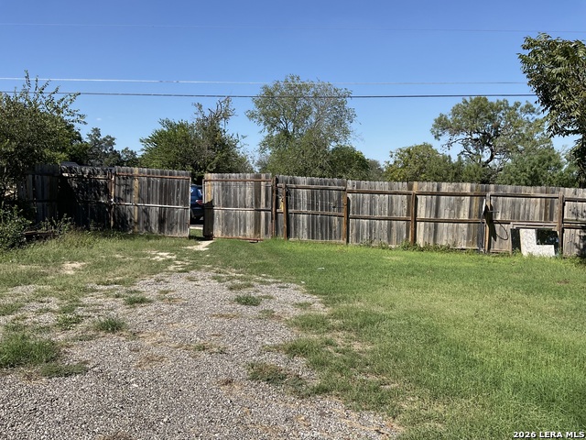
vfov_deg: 48.2
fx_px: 491
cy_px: 220
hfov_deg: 61.7
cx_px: 293
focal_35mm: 29
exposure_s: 1/1848
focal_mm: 3
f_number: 1.8
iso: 16
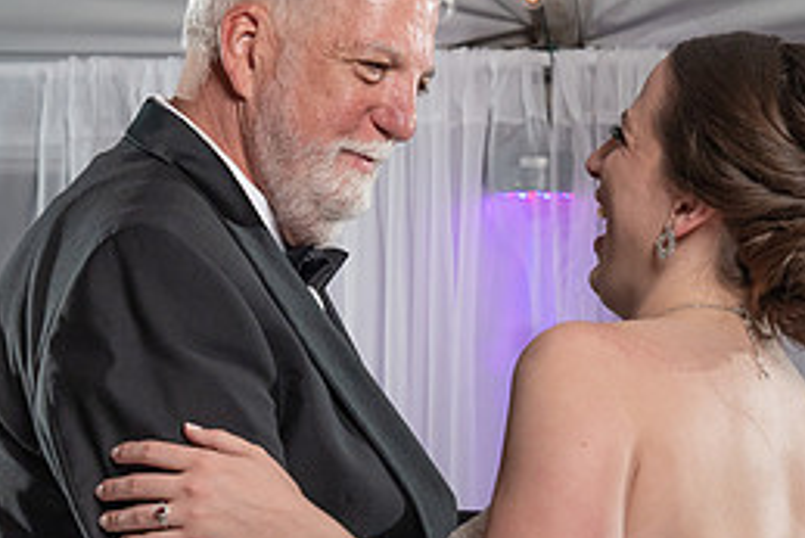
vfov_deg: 7.6
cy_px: 428
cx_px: 449
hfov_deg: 11.4
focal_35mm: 180
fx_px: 4027
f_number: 5.6
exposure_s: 1/200
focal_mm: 65
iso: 1000
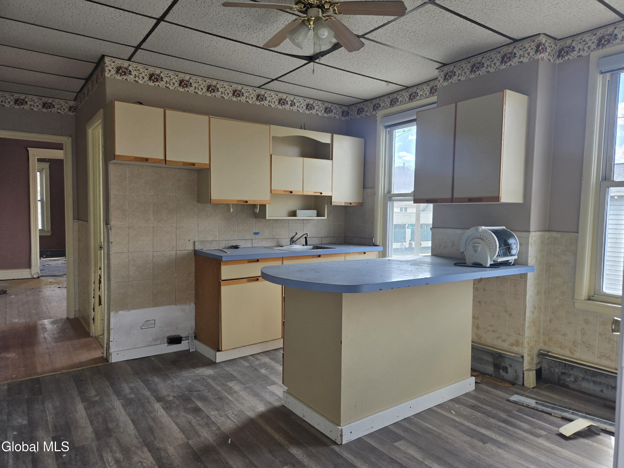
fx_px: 415
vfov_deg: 58.9
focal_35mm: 23
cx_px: 312
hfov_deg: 73.9
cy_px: 234
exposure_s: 1/526
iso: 100
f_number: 1.8
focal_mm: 5.4
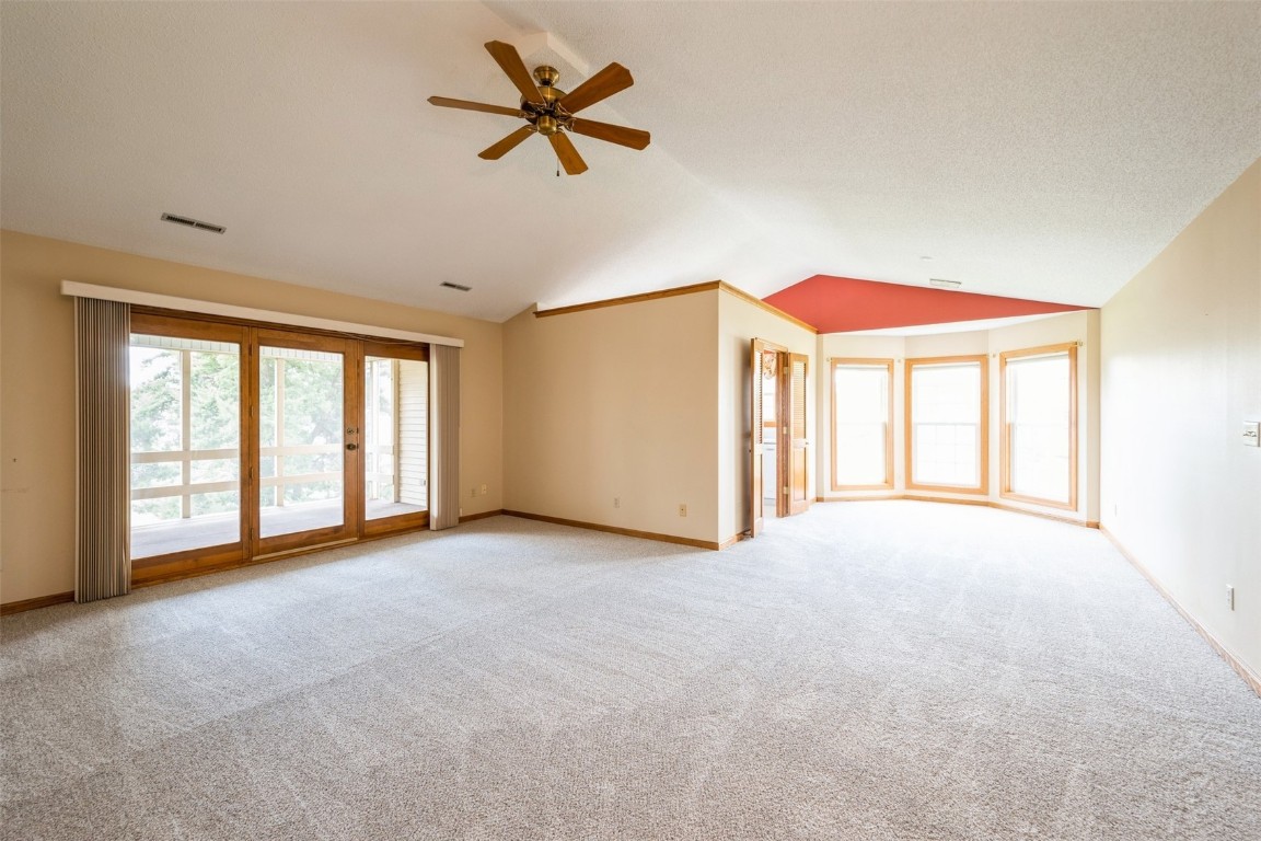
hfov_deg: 104.3
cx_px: 630
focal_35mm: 14
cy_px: 420
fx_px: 490
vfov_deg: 81.2
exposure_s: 1/3
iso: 200
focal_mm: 14
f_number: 8
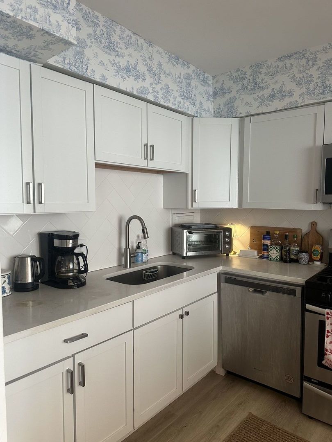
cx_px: 166
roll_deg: -0.6
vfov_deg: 71.6
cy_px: 221
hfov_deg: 56.8
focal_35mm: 24
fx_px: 307
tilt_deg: -4.5
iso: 200
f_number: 1.78
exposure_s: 1/60
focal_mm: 6.86
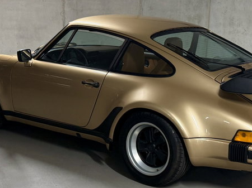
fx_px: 298
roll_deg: -0.1
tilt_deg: -14.1
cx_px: 142
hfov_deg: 45.7
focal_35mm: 41
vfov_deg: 34.4
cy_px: 47
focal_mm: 6.76
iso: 250
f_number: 1.78
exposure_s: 1/100
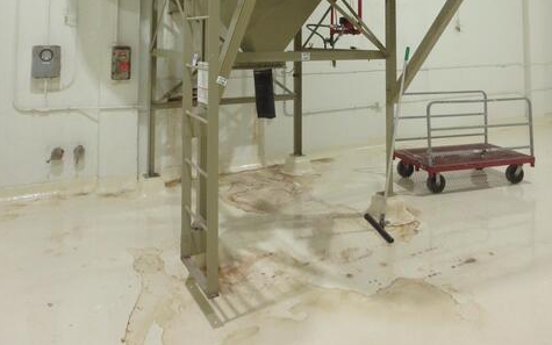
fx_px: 451
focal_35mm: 30
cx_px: 274
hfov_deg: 62.9
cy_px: -3
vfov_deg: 37.2
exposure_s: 1/30
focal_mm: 3.7
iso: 640
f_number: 3.5
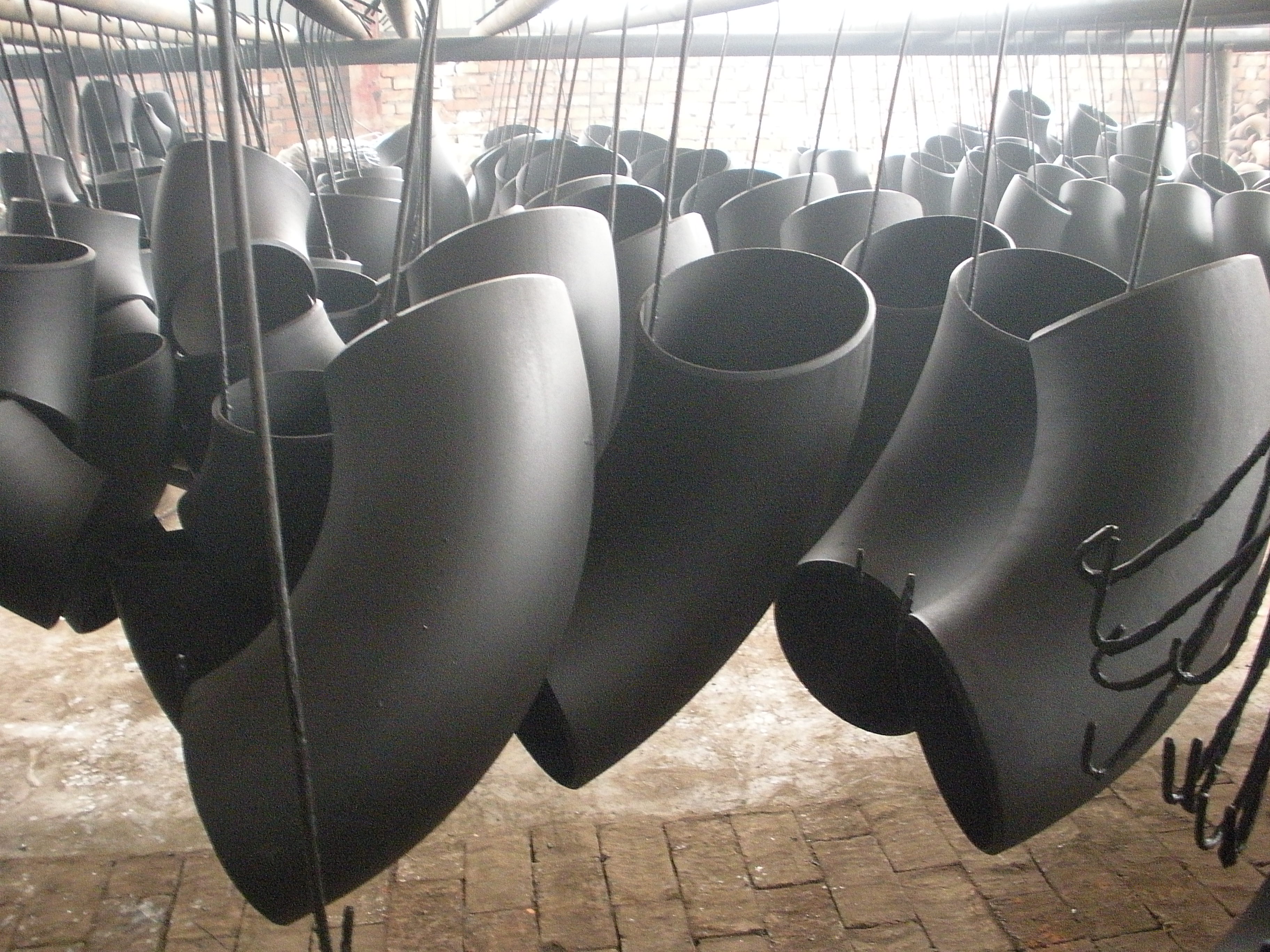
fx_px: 1321
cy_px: 476
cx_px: 635
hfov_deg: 51.4
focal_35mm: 36
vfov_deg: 39.7
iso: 678
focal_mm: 6.3
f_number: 3.5
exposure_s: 1/8
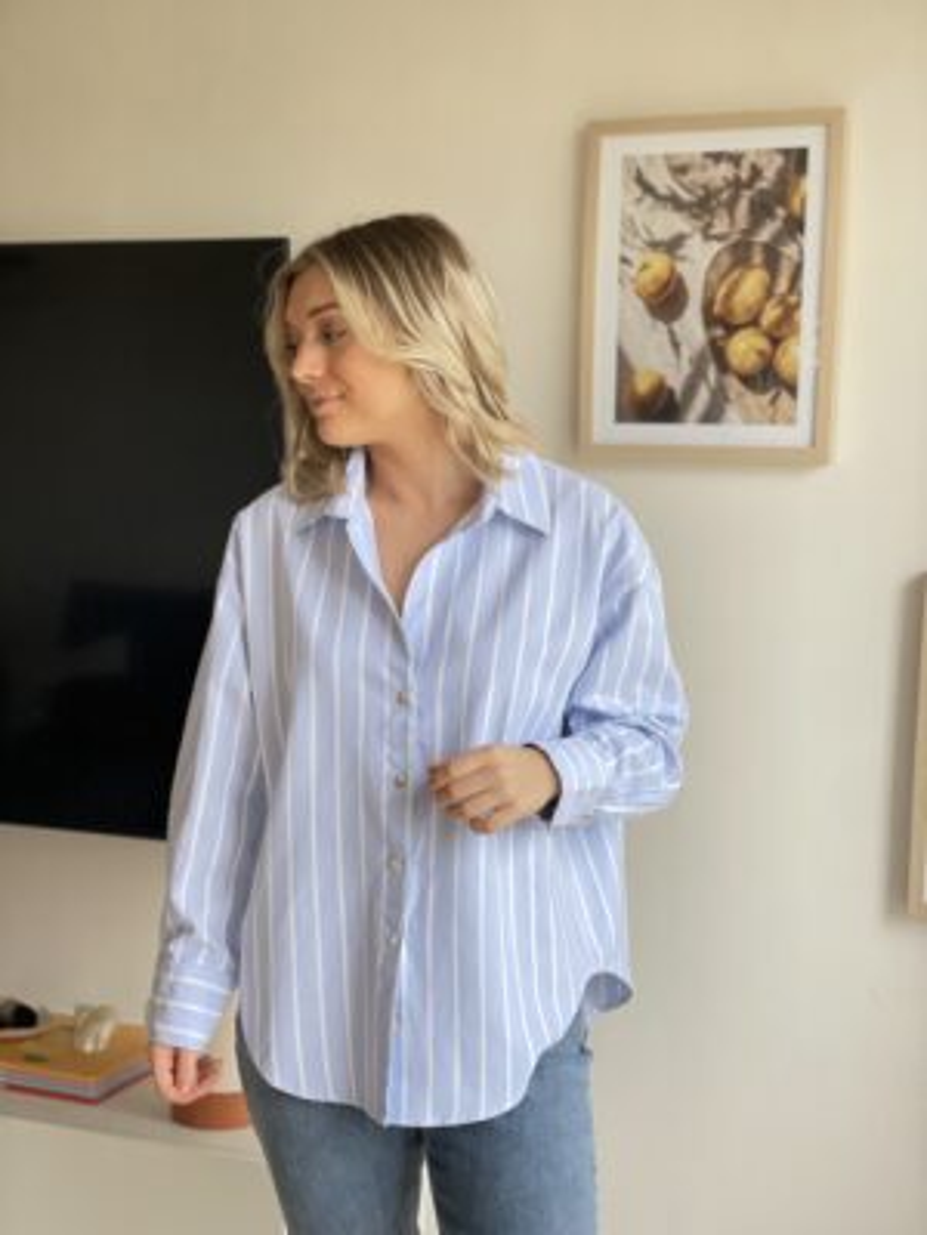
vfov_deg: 36.8
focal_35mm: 52
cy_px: 618
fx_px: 1857
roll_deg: -0.8
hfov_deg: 28.0
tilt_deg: -4.3
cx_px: 464
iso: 160
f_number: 2
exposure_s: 1/122
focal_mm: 6
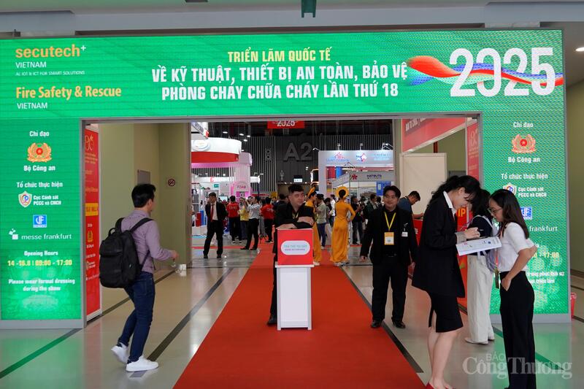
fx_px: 584
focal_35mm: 36
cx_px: 292
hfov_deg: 53.1
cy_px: 194
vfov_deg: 36.9
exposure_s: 1/160
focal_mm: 24
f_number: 4
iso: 500
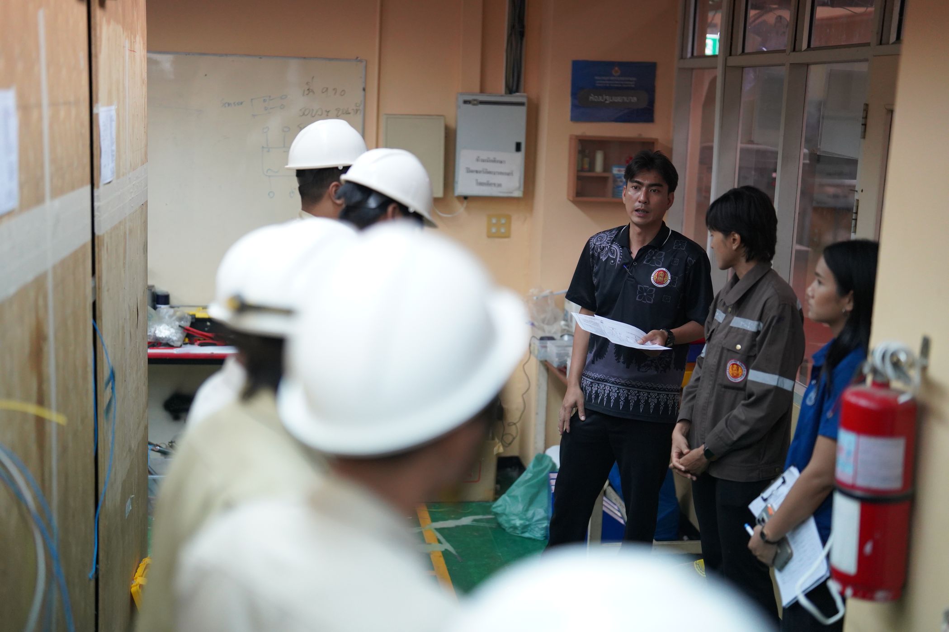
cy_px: 316
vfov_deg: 27.0
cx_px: 474
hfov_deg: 39.6
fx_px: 1318
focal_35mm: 50
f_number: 1.2
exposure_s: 1/1600
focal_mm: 50
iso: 2500
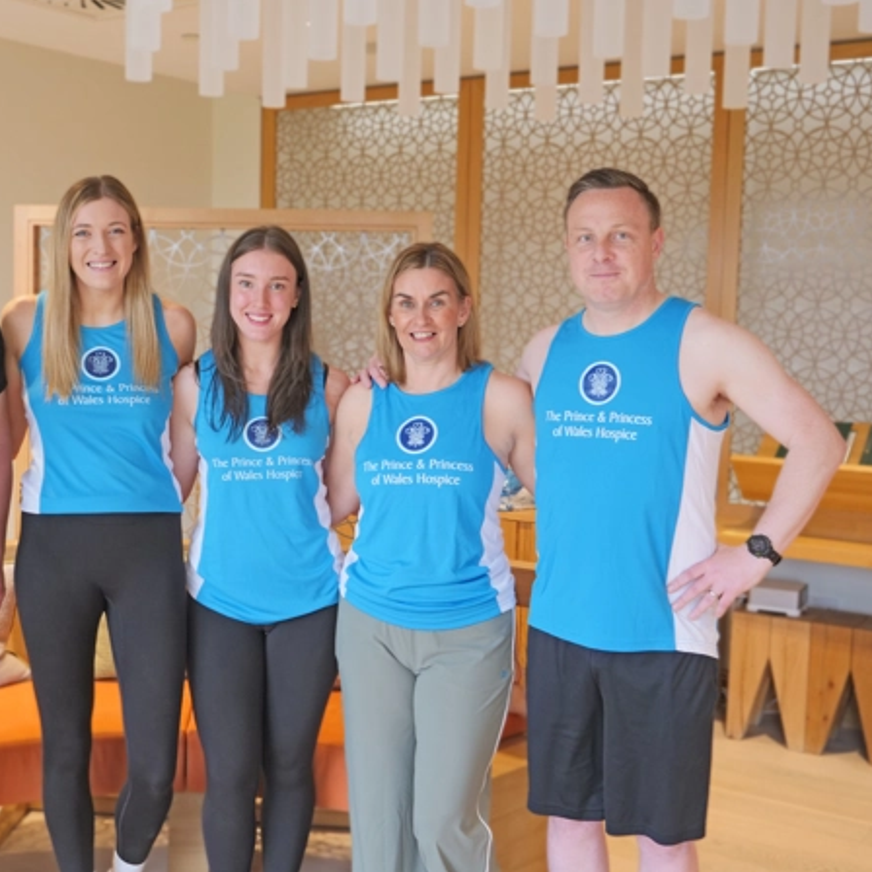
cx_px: 298
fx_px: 1282
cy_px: 436
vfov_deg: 37.6
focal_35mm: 45
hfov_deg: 37.2
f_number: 3.2
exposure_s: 1/60
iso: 400
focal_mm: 19
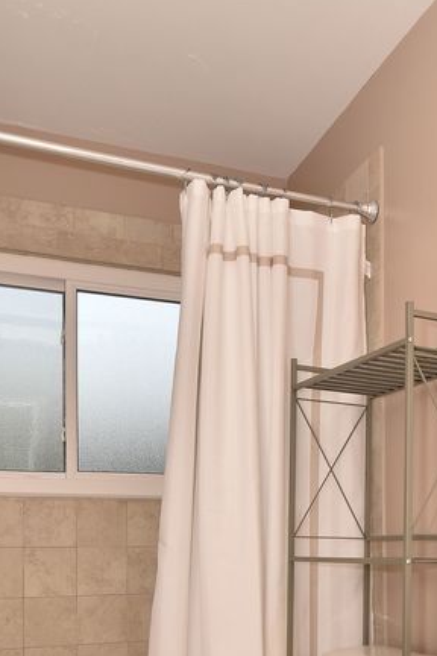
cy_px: 535
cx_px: 395
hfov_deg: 28.7
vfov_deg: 41.5
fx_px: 819
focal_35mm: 45
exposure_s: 1/160
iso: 200
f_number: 8
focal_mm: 12
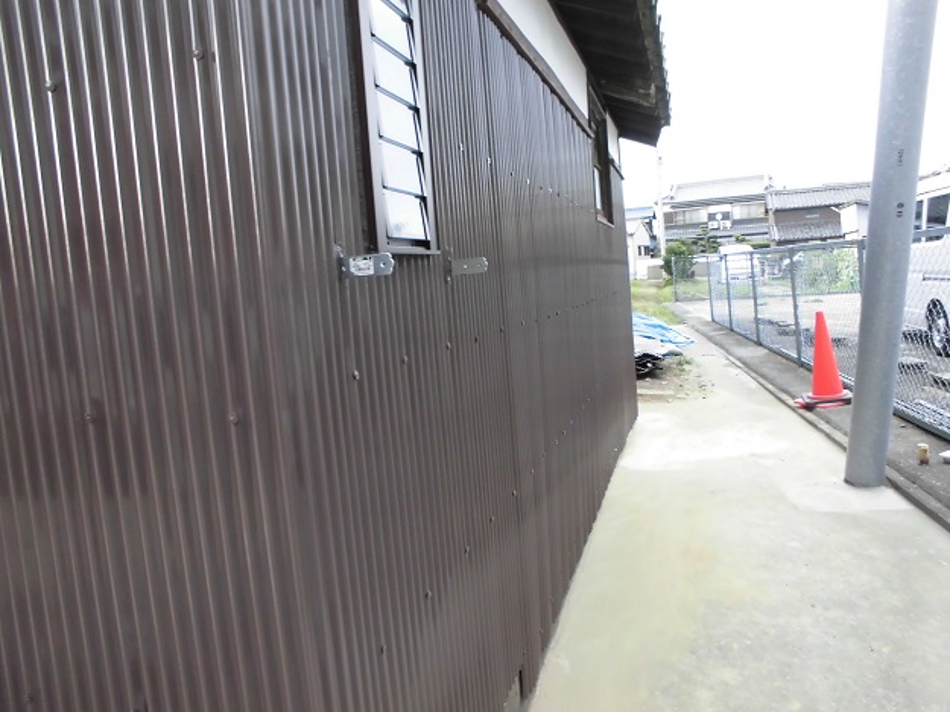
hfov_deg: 67.3
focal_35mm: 26
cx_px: 475
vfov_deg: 53.0
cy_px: 356
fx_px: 713
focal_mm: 4.6
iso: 200
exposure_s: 1/60
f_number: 3.5
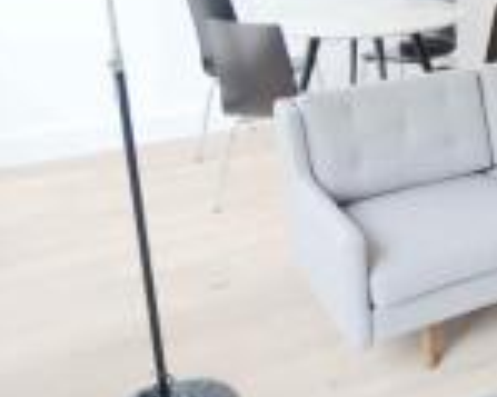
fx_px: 794
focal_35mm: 54
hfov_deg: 26.2
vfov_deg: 27.2
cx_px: 730
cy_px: 48
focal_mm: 18
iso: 200
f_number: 3.5
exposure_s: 1/15
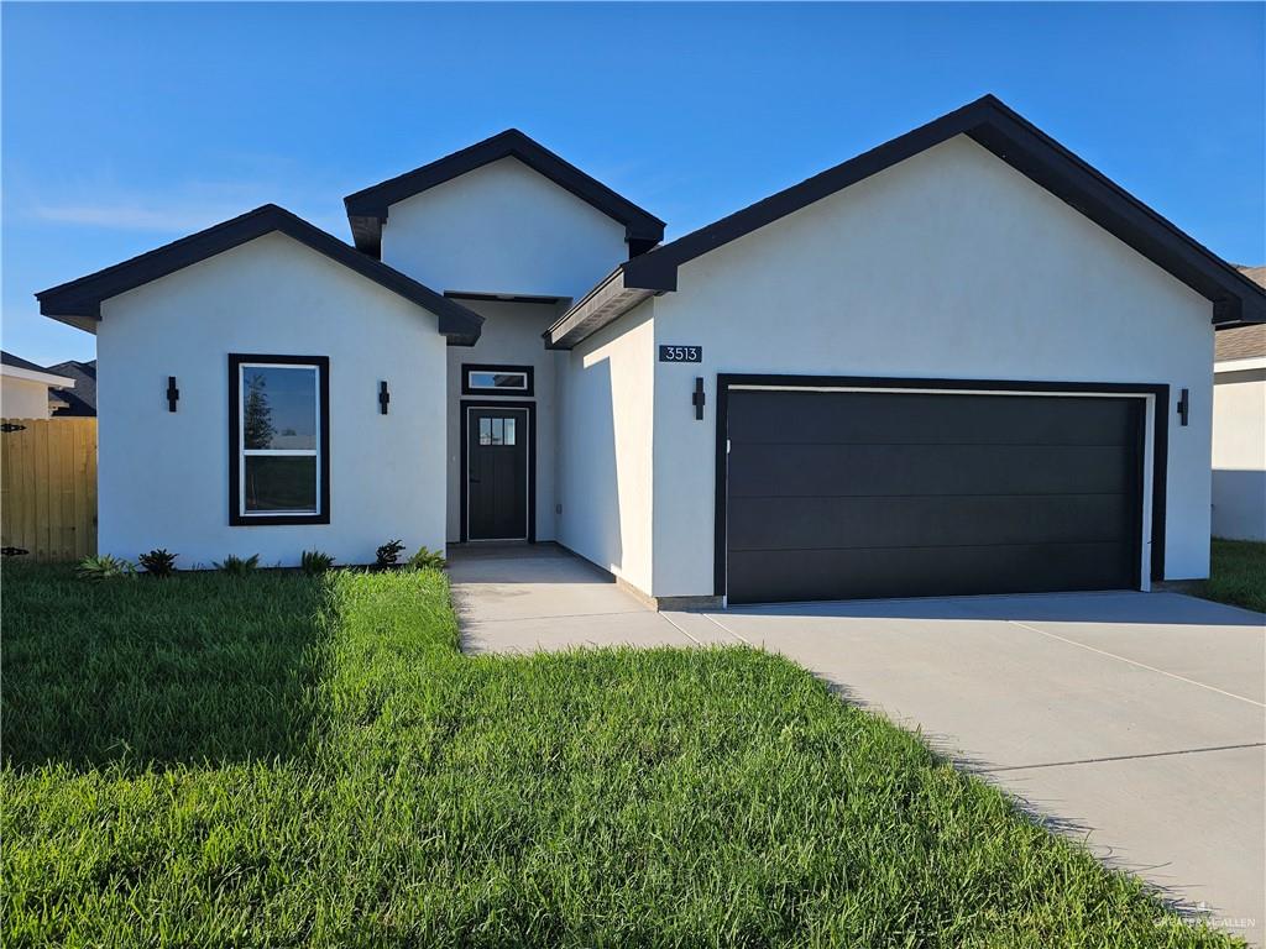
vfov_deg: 58.9
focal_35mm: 23
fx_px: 841
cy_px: 474
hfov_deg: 73.9
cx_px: 633
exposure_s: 1/692
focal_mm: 6.3
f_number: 1.7
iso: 10
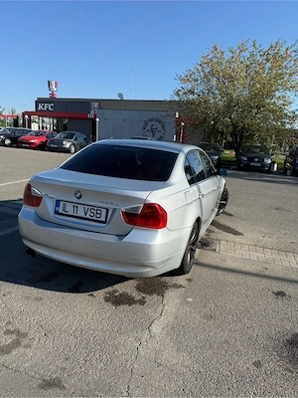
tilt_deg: -11.0
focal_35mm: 24
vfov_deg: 71.6
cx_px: 149
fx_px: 275
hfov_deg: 56.8
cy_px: 199
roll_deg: -3.5
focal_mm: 6.76
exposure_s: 1/3759
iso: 80
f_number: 1.78
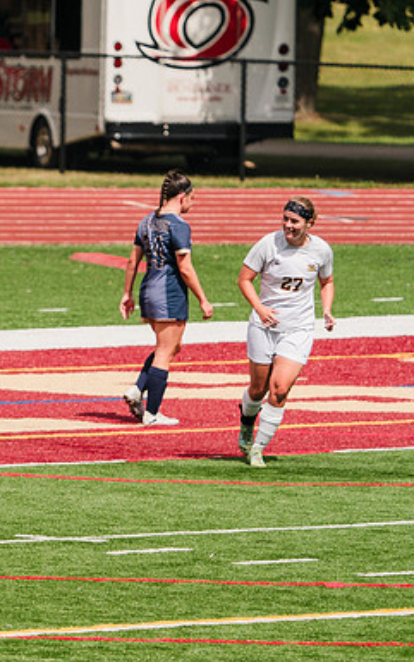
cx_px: -152
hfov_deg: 2.0
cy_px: 307
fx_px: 11595
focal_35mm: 643
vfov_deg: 3.3
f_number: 6.3
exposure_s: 1/1600
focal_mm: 315
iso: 200
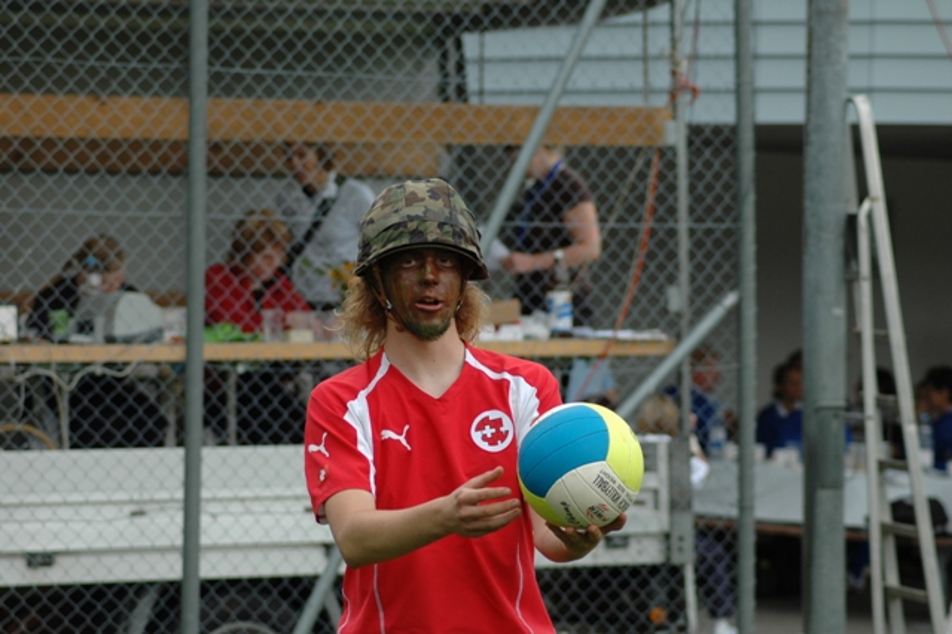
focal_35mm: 158
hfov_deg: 13.0
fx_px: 4163
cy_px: 317
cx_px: 476
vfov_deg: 8.7
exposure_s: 1/320
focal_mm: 105
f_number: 4.5
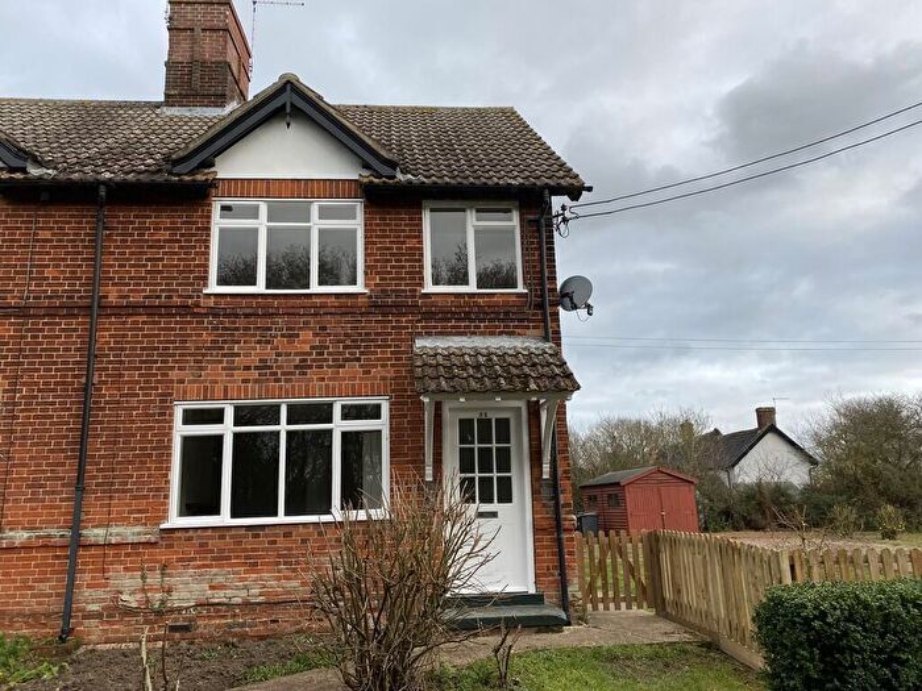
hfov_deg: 67.3
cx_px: 461
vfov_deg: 53.1
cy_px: 346
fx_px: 693
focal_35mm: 26
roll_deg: +2.3
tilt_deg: +12.5
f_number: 1.8
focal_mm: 4.25
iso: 32
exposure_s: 1/613
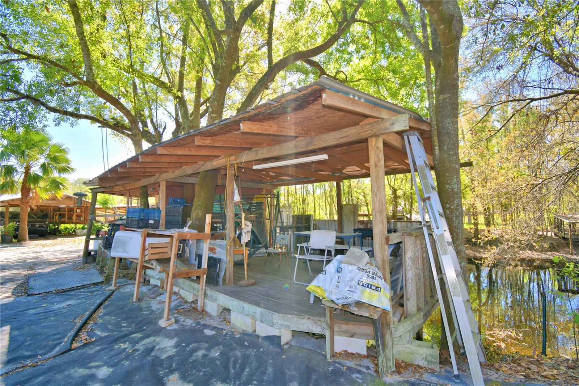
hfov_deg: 100.4
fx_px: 241
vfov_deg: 77.3
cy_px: 193
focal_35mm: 15
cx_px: 290
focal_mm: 10
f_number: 4.5
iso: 100
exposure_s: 1/200
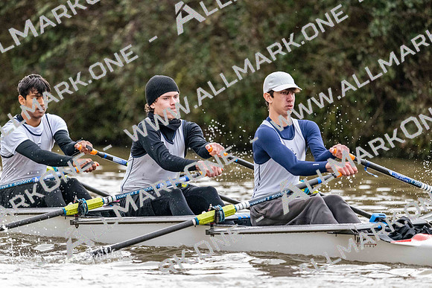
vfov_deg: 3.4
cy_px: 144
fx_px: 4801
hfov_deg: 5.2
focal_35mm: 400
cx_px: 216
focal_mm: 400
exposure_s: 1/1600
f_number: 4.5
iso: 6400
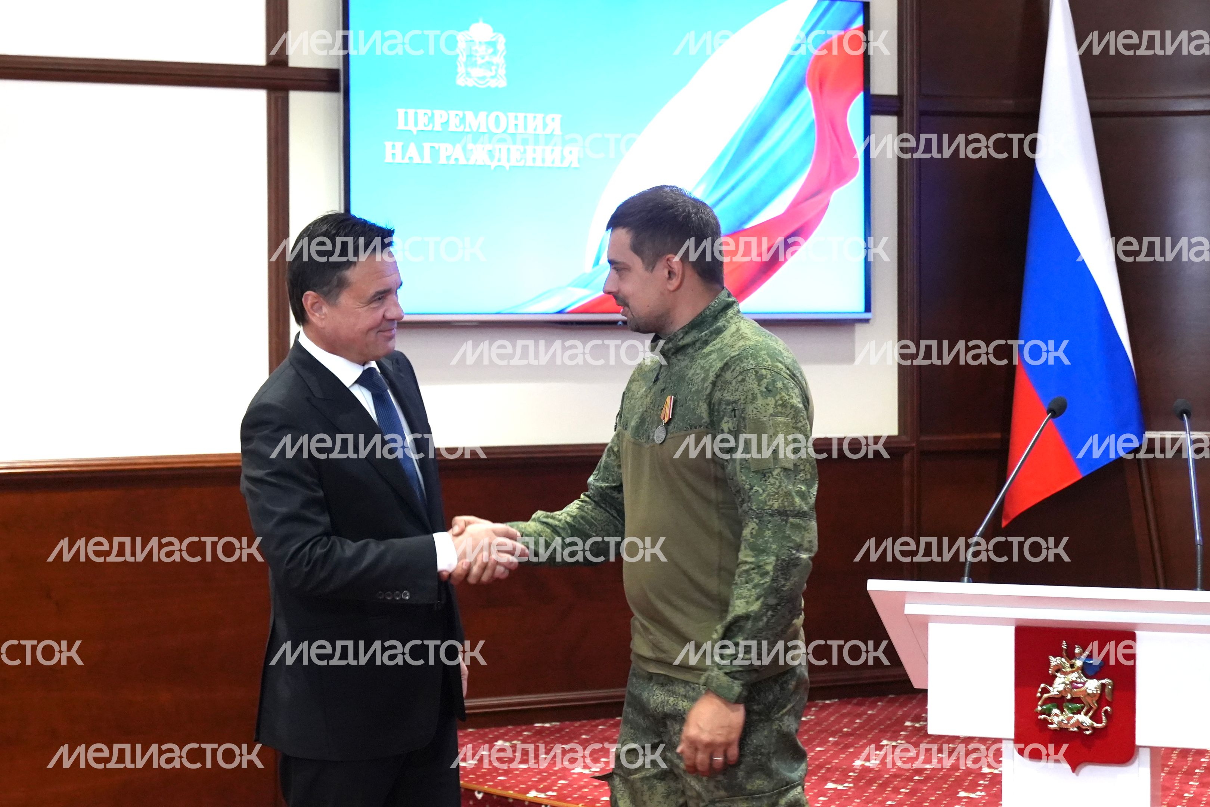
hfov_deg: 30.5
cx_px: 605
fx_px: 2218
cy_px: 404
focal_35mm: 66
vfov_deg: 20.6
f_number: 4.5
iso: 3200
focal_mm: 44
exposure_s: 1/160
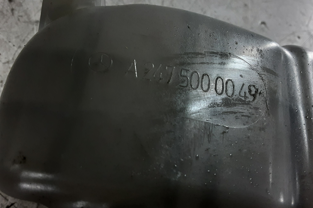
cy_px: 98
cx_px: 157
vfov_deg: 43.6
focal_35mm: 30
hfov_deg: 61.9
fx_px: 261
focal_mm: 2.91
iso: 100
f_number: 1.9
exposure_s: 1/50
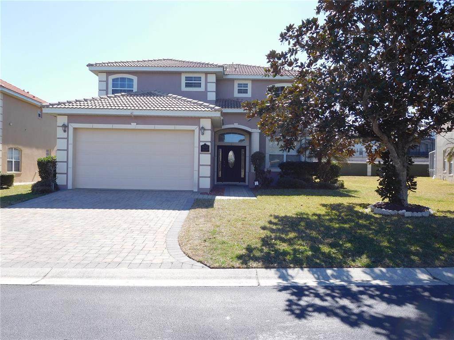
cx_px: 227
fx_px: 328
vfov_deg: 54.9
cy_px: 170
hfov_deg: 69.4
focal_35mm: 25
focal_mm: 4.5
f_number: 3.4
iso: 125
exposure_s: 1/800
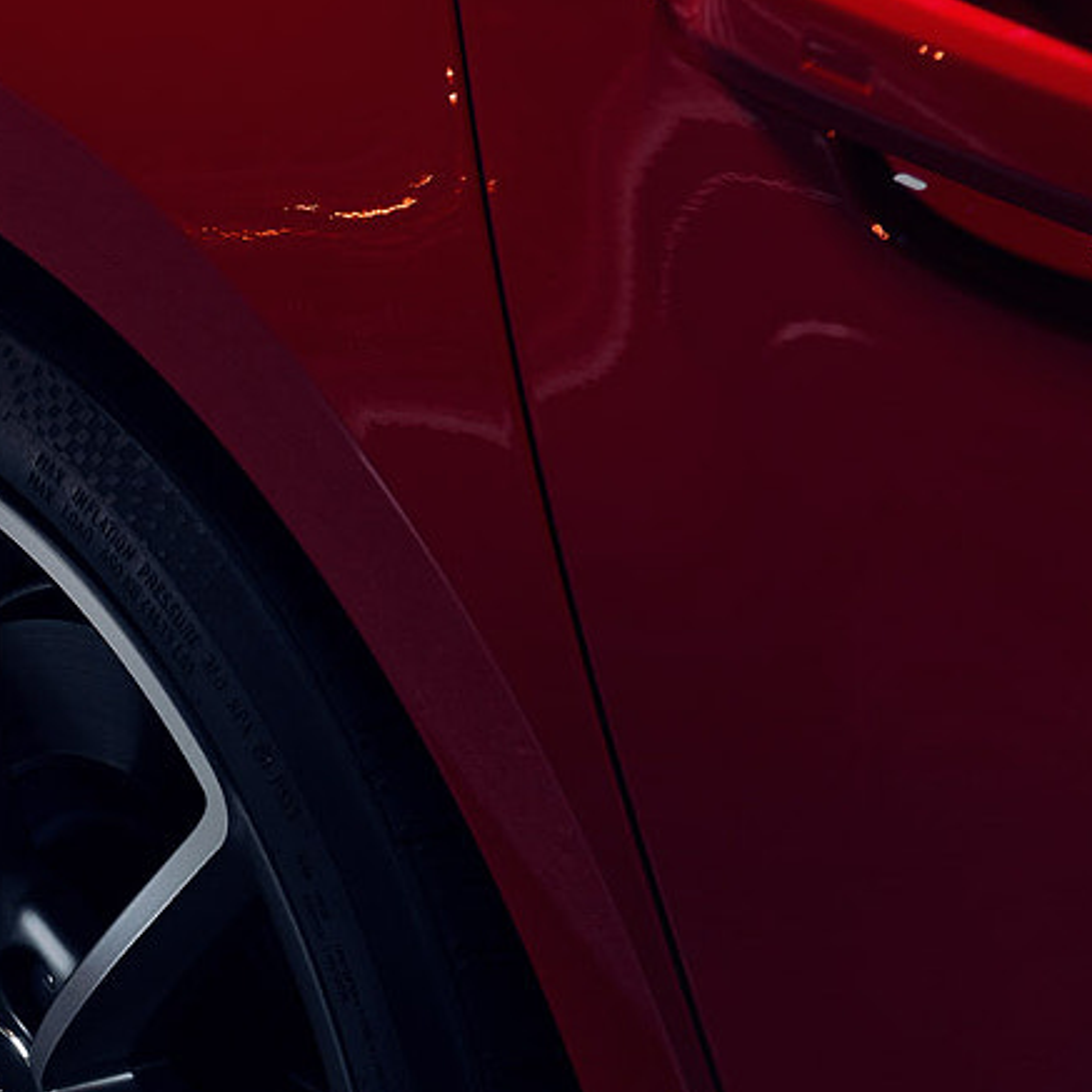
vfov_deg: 15.8
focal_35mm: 109
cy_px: 962
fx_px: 3890
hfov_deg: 15.1
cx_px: -397
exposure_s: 1.6
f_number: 11
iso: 100
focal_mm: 35
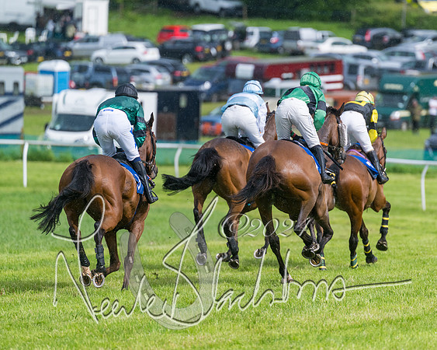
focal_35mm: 341
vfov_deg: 4.5
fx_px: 4403
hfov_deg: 5.7
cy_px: 165
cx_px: 255
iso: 400
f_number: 4
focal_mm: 280
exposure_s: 1/4000
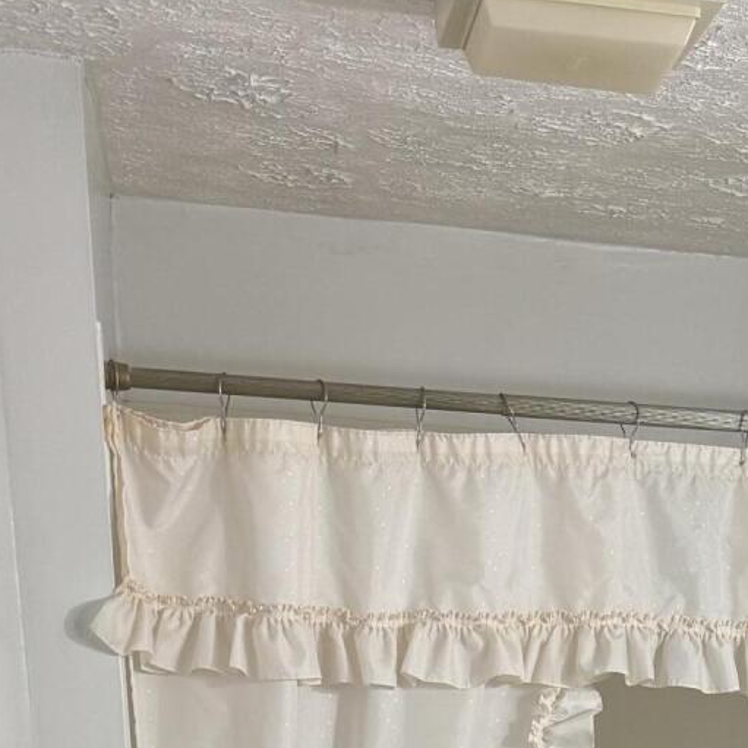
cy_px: 1379
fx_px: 2029
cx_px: 809
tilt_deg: -19.3
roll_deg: -2.2
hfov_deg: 20.0
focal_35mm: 83
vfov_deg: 16.9
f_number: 1.78
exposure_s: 1/60
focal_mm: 6.76
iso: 125
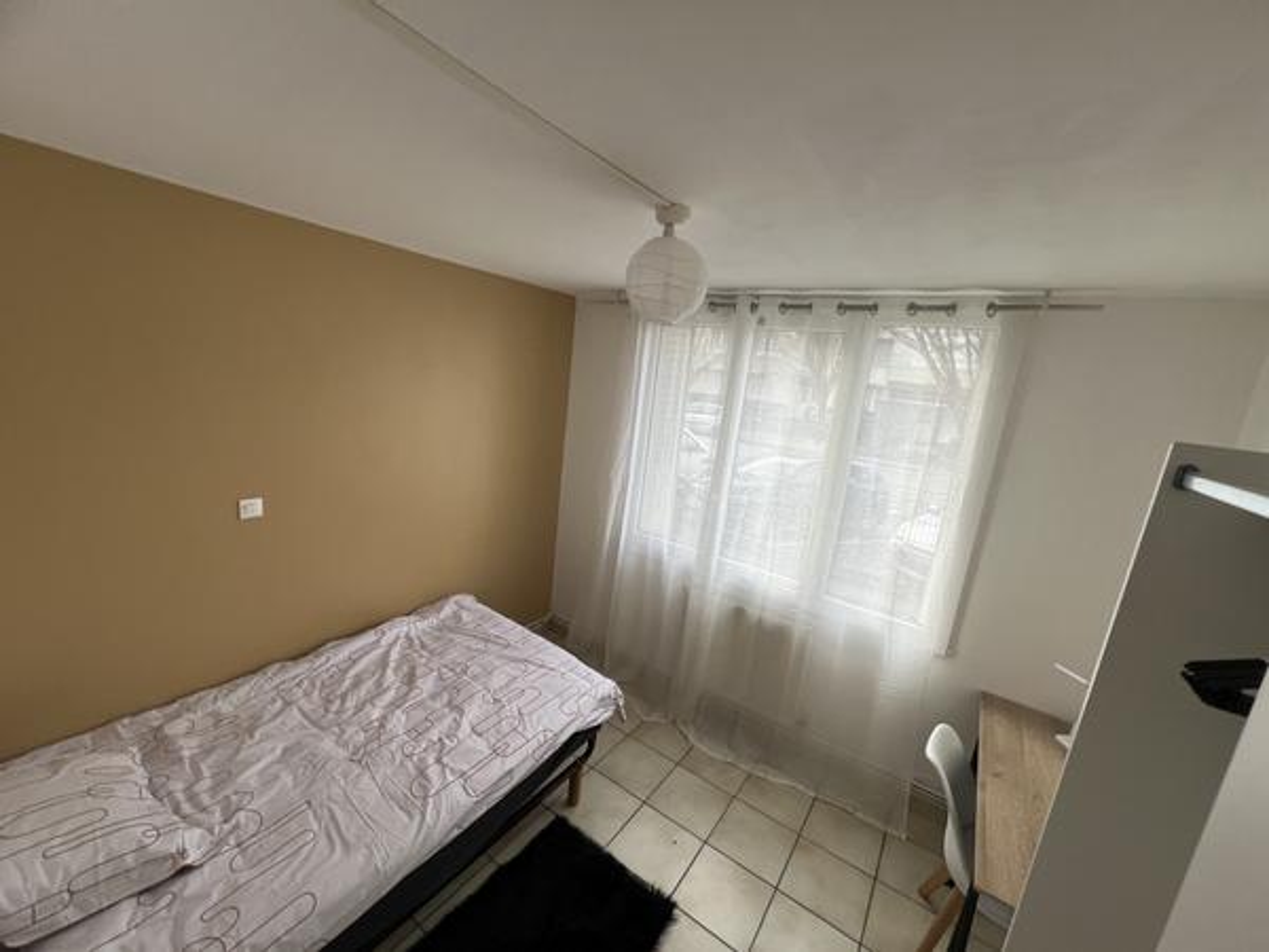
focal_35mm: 13
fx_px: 477
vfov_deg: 89.9
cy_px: 476
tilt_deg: -11.3
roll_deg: -6.6
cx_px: 634
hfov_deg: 106.2
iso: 40
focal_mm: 1.57
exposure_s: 1/100
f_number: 1.8
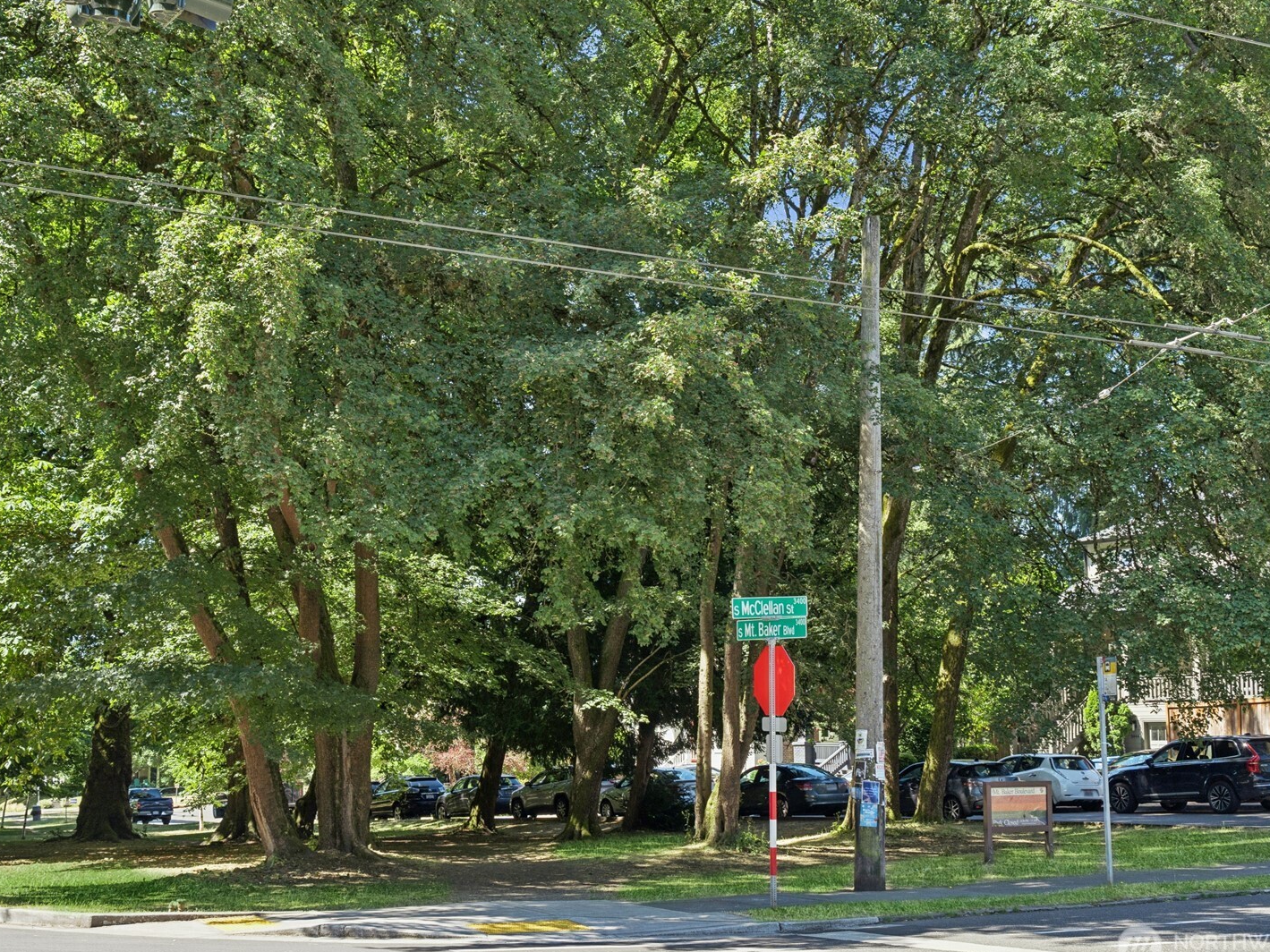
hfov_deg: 41.2
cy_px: 476
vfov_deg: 31.5
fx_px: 1688
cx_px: 576
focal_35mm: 46
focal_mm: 40
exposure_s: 1/125
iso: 200
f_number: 8
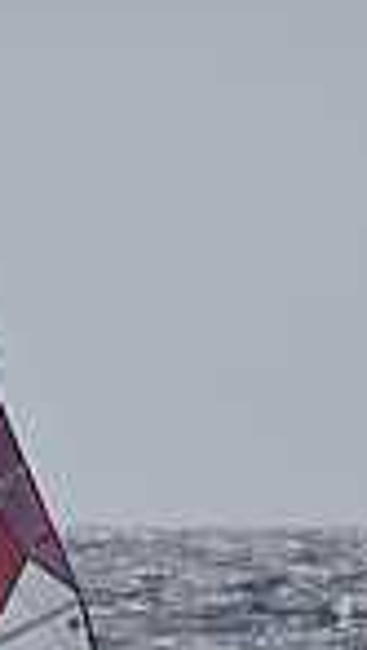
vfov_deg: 1.3
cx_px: 75
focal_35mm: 1644
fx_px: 28360
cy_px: 486
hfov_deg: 0.7
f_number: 5.6
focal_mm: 300
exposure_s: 1/3200
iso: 250
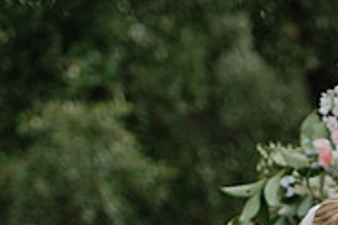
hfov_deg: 3.8
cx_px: 328
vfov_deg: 2.5
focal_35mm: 541
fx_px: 5079
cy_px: 354
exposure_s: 1/800
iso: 200
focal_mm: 165
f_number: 2.8
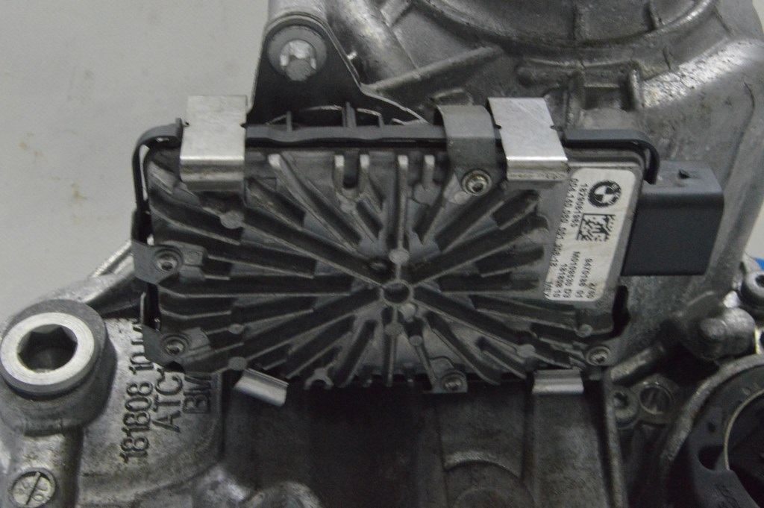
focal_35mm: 52
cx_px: 382
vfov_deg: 25.7
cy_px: 254
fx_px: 1113
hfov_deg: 37.9
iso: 6400
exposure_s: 1/20
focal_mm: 35
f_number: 20
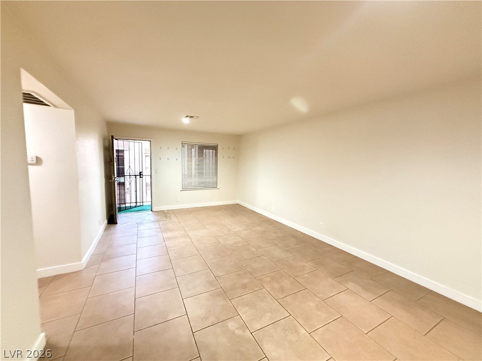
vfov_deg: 85.7
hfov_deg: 102.1
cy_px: 180
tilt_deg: -6.0
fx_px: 195
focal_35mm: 14
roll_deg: -0.9
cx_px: 241
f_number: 2.2
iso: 1250
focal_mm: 2.22
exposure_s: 1/60
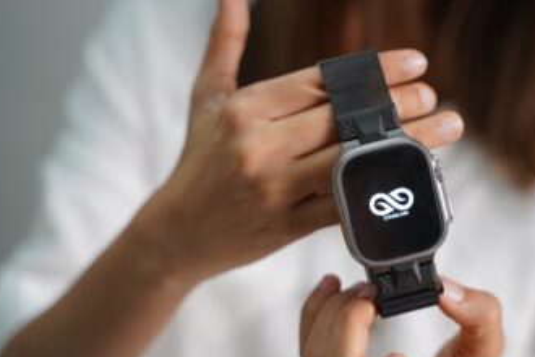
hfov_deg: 23.6
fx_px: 1278
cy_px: 202
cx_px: 300
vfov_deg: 15.9
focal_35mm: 86
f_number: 3.2
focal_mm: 71
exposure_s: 1/160
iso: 1600
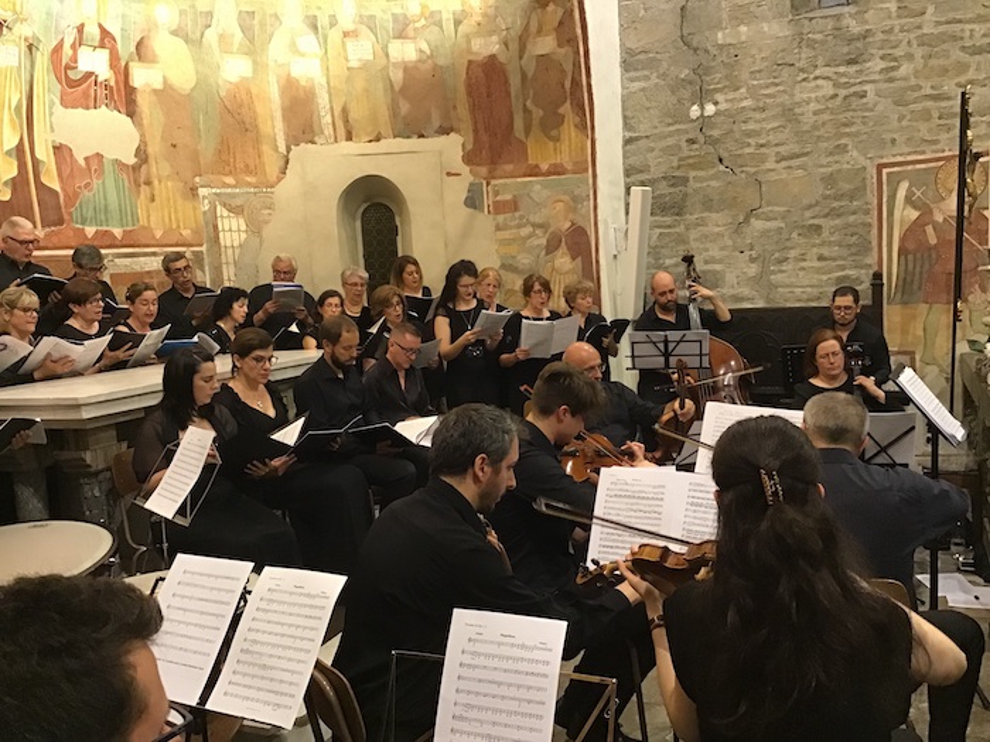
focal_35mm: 31
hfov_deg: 58.4
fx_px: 887
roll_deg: +3.6
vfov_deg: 45.4
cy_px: 371
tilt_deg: -5.7
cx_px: 495
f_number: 2.4
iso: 200
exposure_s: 1/17
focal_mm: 3.3
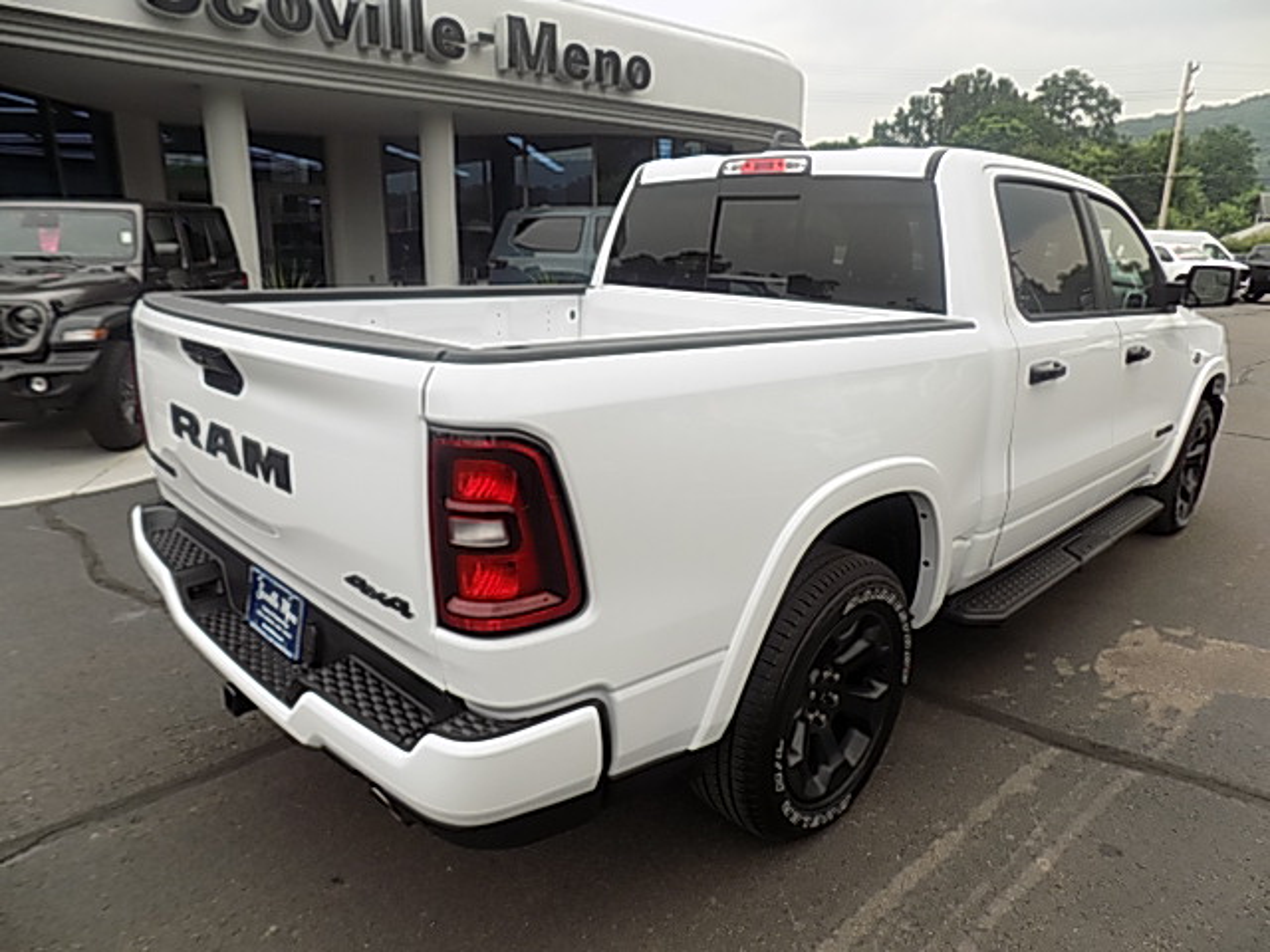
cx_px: 635
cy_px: 476
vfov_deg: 58.9
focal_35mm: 23
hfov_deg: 73.9
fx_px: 844
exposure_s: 1/160
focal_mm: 4
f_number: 3.1
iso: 80
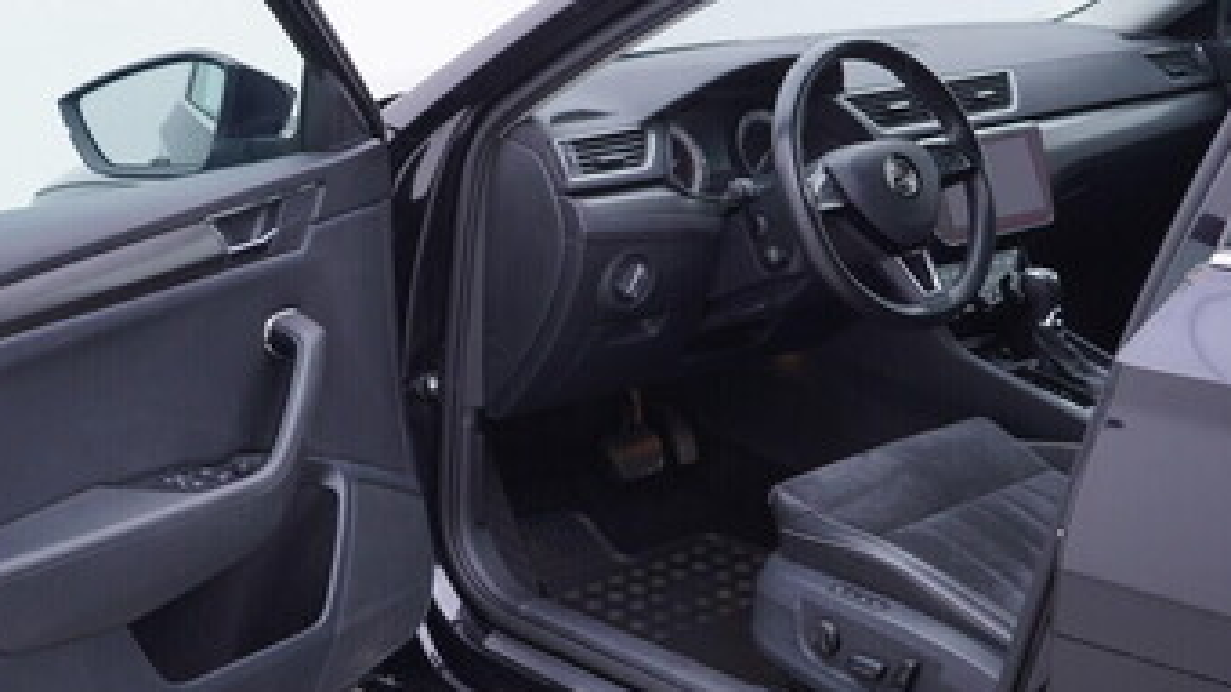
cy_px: 288
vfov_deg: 19.7
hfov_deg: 34.1
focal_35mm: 61
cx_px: 427
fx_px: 1990
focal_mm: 24
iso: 125
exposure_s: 1/50
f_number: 3.2
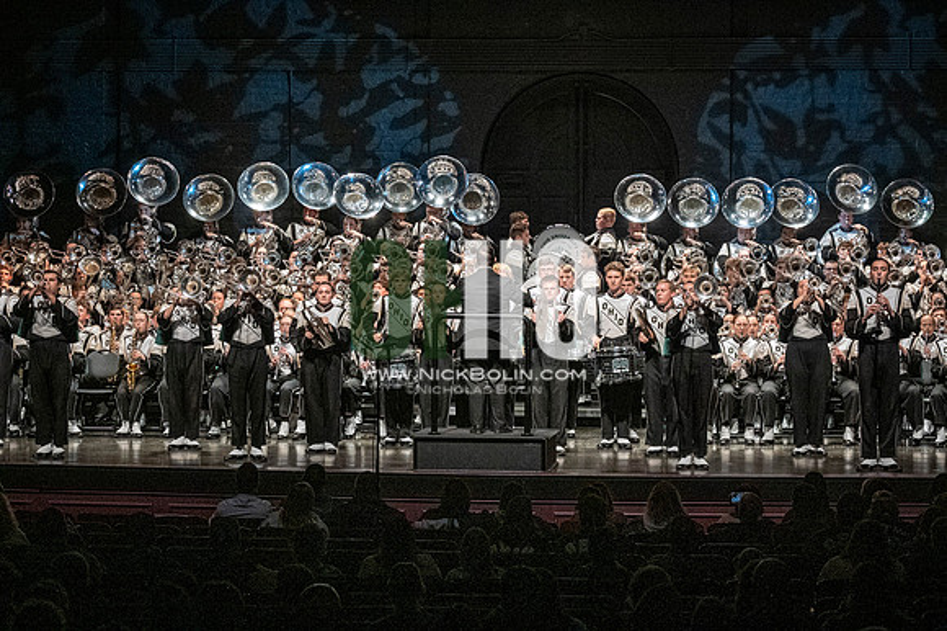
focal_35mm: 105
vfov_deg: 13.0
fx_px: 2760
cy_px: 316
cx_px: 474
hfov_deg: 19.5
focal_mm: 70
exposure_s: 1/500
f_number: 4
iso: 4000
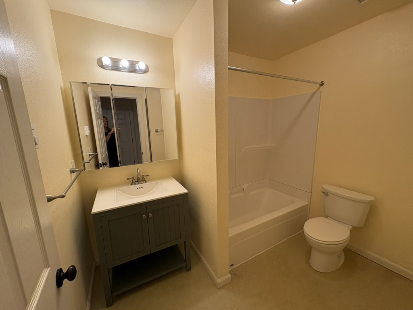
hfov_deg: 102.1
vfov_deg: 85.7
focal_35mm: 14
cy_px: 155
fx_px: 167
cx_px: 206
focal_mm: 2.22
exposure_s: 1/120
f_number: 2.2
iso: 100
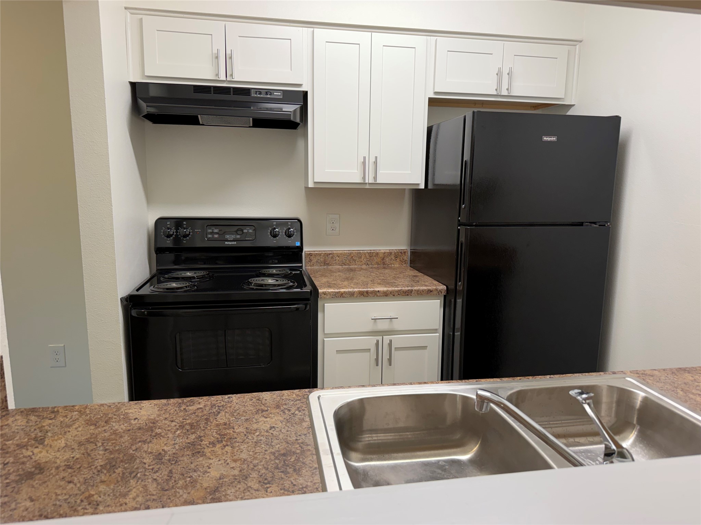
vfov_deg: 56.8
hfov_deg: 71.6
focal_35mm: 24
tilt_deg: -9.3
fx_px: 486
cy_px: 262
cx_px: 350
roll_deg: -0.3
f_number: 1.78
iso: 160
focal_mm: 6.76
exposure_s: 1/120
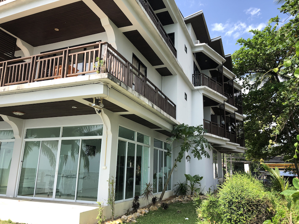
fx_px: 242
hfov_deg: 63.4
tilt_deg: +12.5
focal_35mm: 28
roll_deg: -1.2
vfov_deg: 49.7
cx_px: 150
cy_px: 112
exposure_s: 1/857
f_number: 1.8
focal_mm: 4
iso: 20
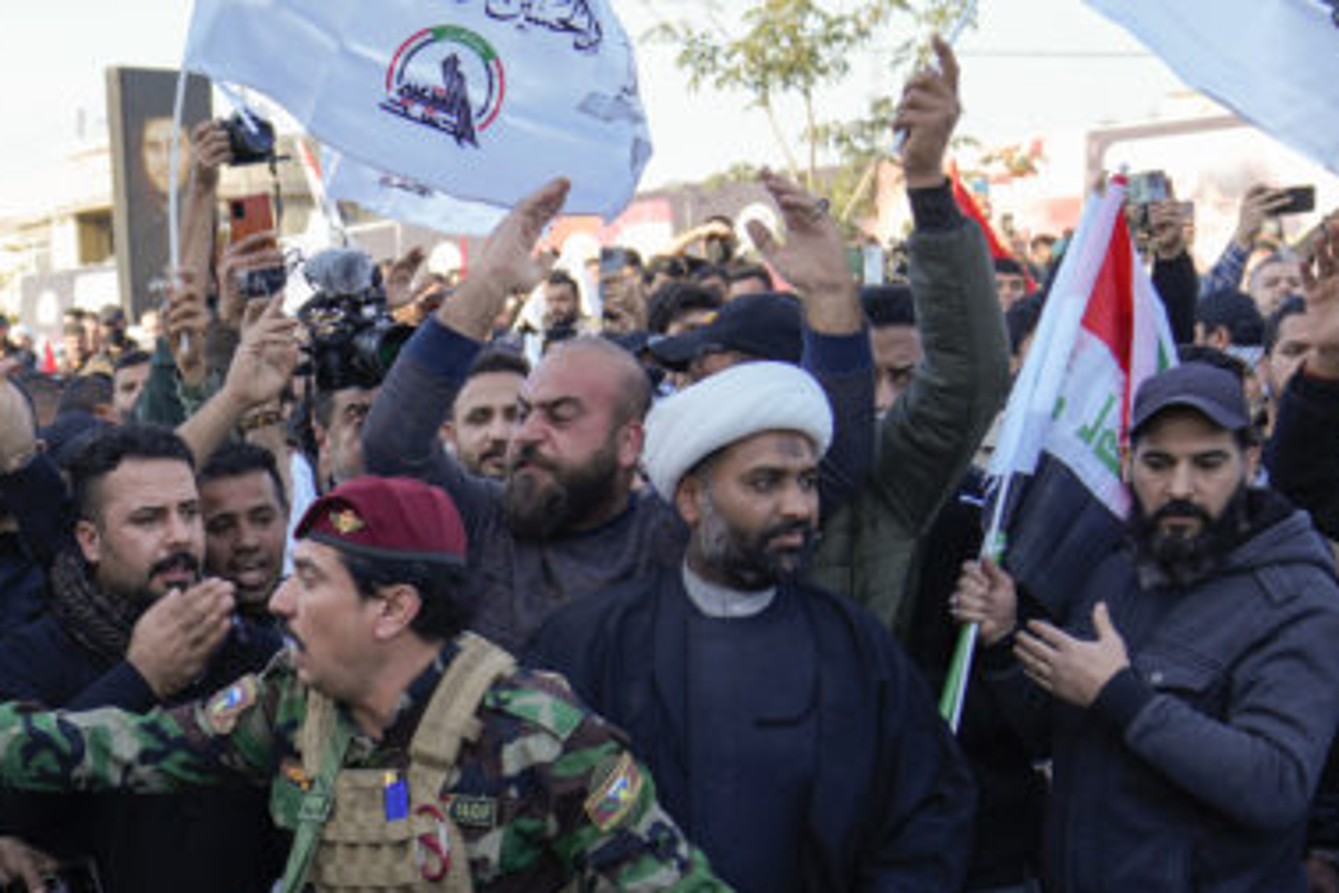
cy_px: 677
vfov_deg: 32.0
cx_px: 409
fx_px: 1525
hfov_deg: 46.4
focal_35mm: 41
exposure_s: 1/640
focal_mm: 24
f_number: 2.8
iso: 160
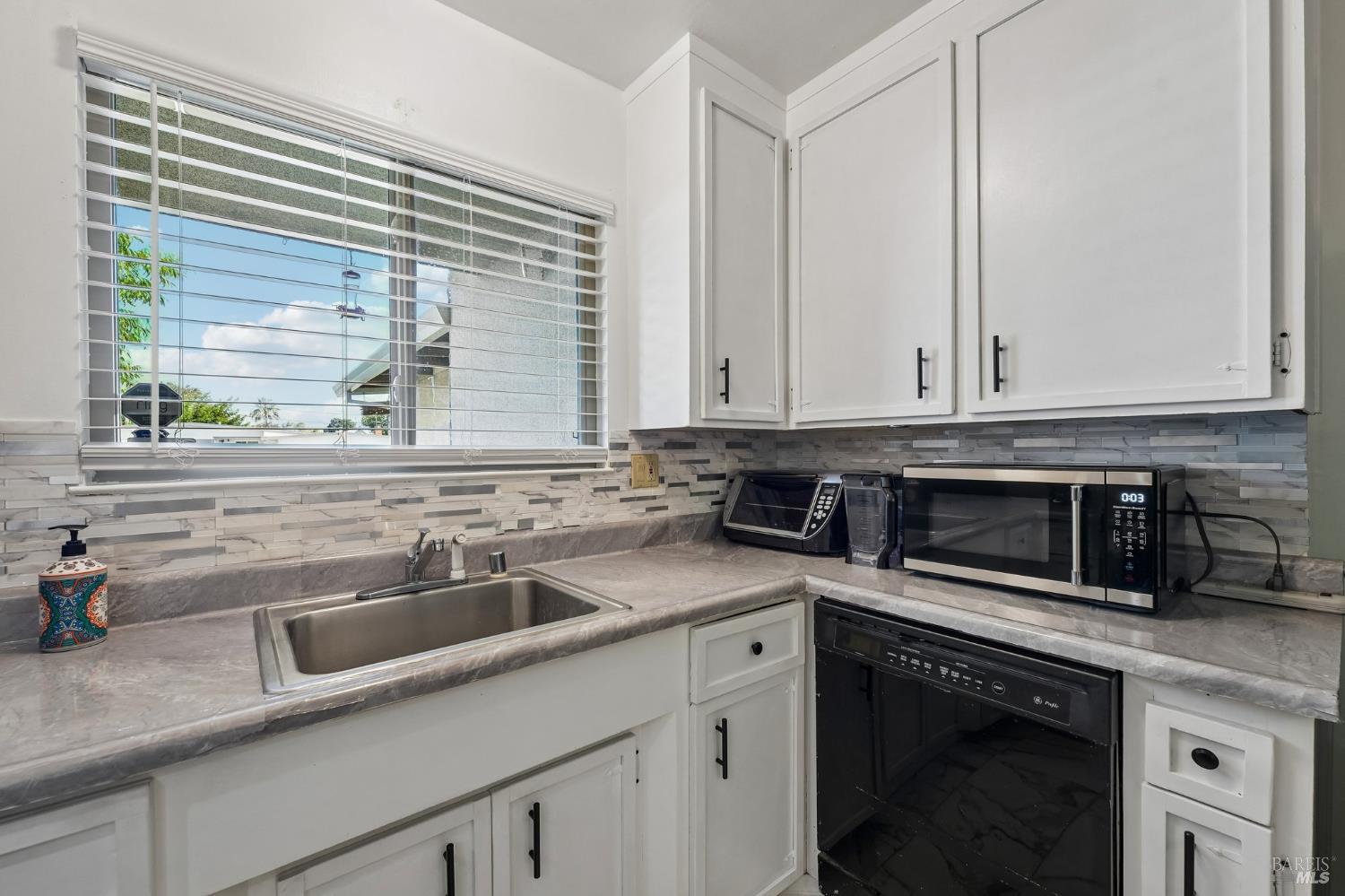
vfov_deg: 81.2
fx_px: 523
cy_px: 448
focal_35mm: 14
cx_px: 672
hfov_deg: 104.3
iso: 640
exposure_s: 1/20
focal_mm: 14
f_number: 8
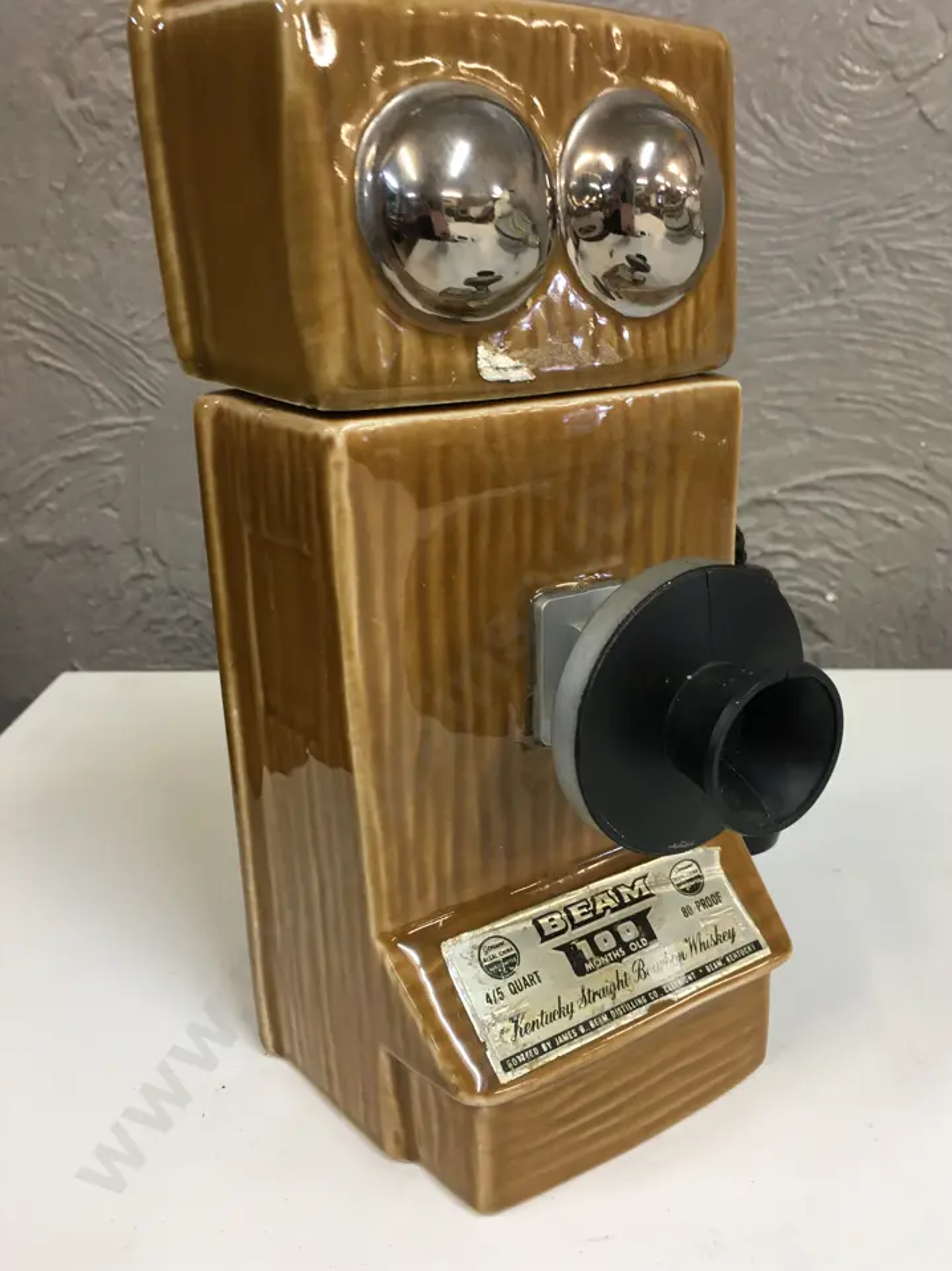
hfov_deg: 45.4
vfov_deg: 58.4
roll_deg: +0.2
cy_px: 649
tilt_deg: -20.2
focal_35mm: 31
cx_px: 499
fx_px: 1137
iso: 40
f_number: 2.2
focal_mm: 4.15
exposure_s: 1/17
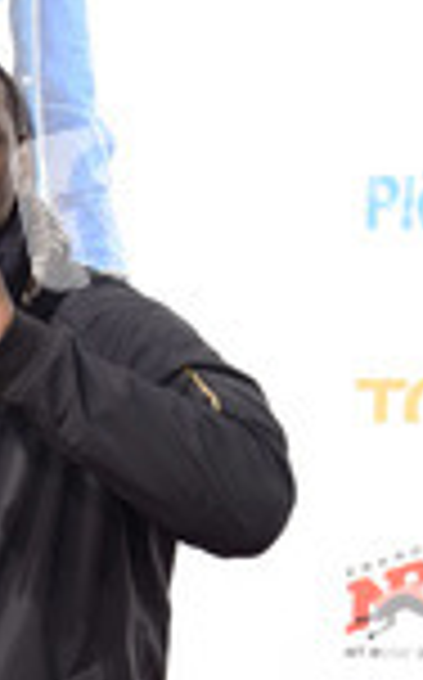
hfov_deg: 7.0
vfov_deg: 11.1
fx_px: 3404
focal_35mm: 184
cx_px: -166
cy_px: 860
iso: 500
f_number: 5.6
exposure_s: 1/200
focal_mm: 68
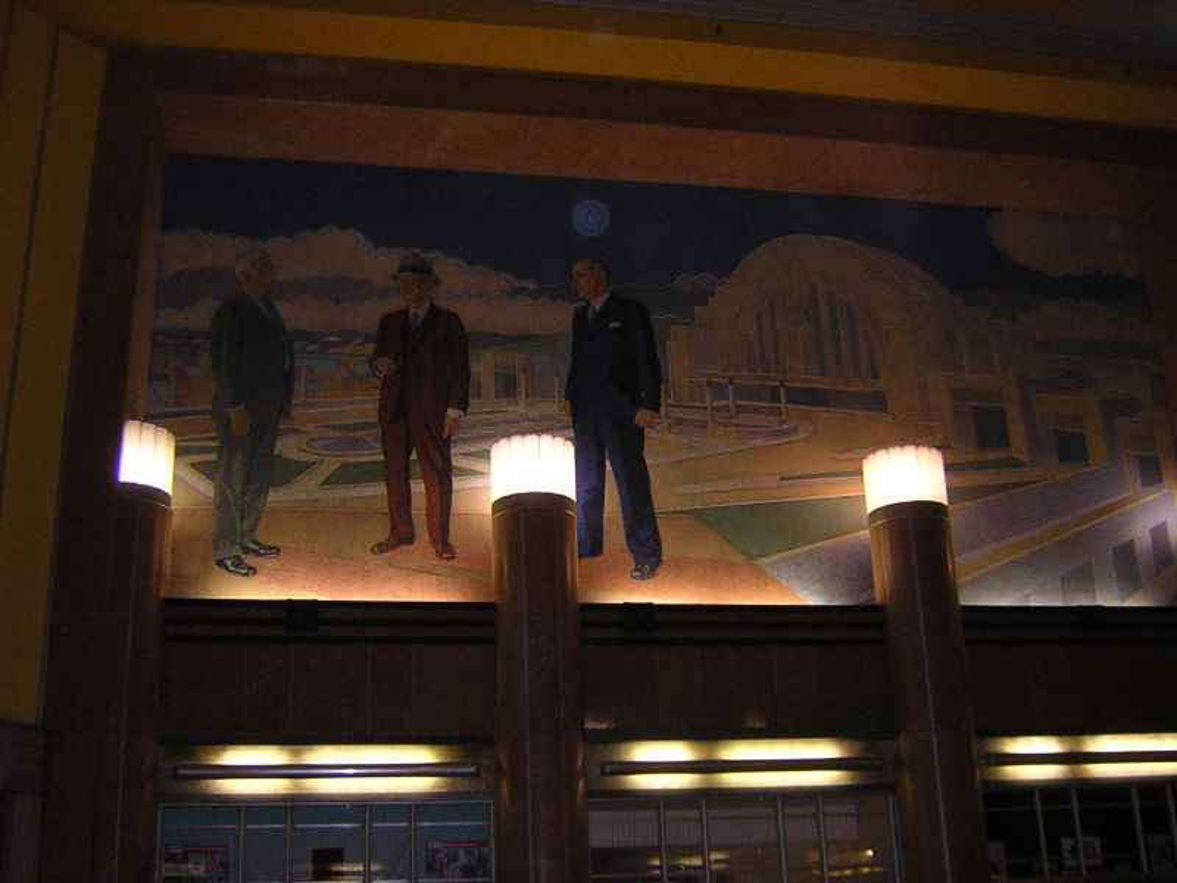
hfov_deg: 51.4
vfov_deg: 39.7
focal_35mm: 36
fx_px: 1224
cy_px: 442
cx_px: 588
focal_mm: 4.7
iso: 400
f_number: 2.6
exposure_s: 1/60.1
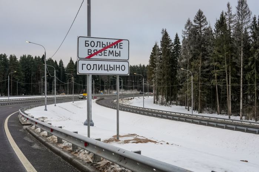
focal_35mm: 42
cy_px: 86
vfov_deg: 31.9
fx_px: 302
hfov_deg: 46.4
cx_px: 130
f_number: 4.5
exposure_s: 1/800
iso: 1000
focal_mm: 28
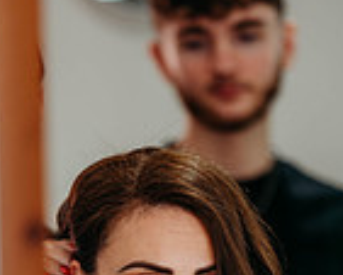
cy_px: 358
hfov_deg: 7.6
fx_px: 2590
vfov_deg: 6.0
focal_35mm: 255
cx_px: 174
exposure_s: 1/200
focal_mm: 85
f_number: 1.8
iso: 200
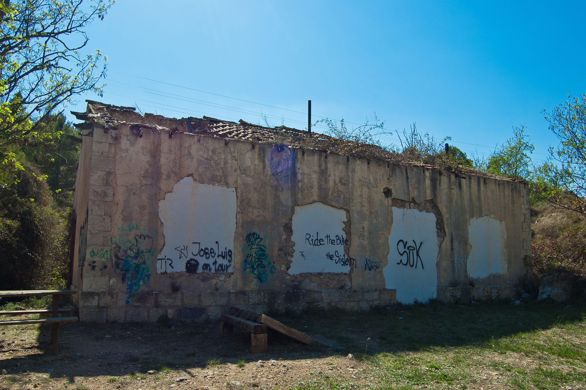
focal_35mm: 27
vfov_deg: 47.8
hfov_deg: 67.4
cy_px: 195
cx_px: 293
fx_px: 439
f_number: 8
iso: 200
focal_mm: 18
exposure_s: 1/400
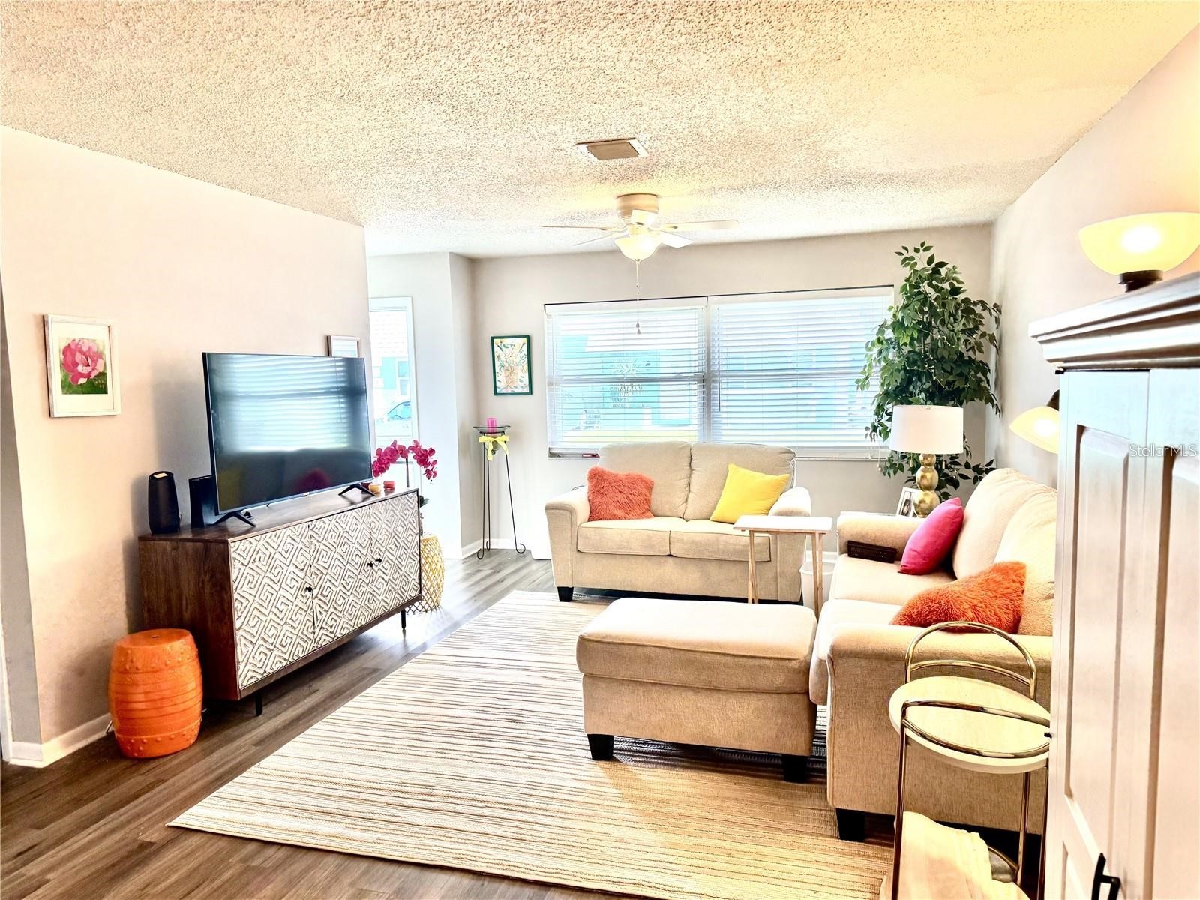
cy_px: 450
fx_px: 832
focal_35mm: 24
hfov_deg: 71.6
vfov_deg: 56.8
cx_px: 600
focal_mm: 6.76
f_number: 1.78
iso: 100
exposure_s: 1/143
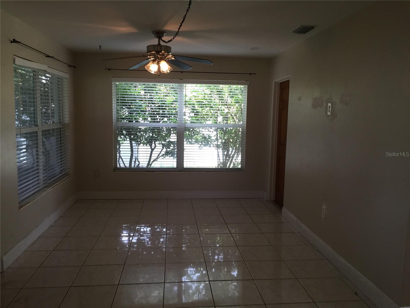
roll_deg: -1.0
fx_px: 343
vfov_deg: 48.2
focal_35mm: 29
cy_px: 154
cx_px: 205
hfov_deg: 61.7
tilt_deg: -6.5
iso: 50
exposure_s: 1/30
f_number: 2.2
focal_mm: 4.15
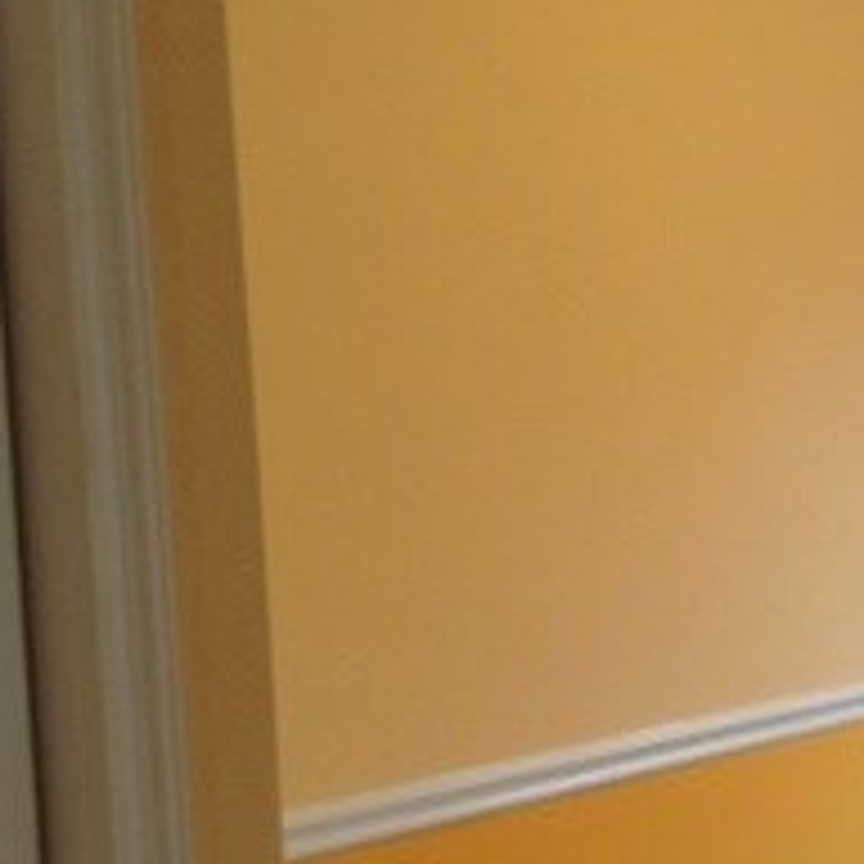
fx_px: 2739
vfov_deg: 17.9
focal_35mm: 97
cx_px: 1305
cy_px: 612
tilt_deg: -3.4
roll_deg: +1.0
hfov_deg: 16.3
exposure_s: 1/20
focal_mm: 4.12
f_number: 2.4
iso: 100
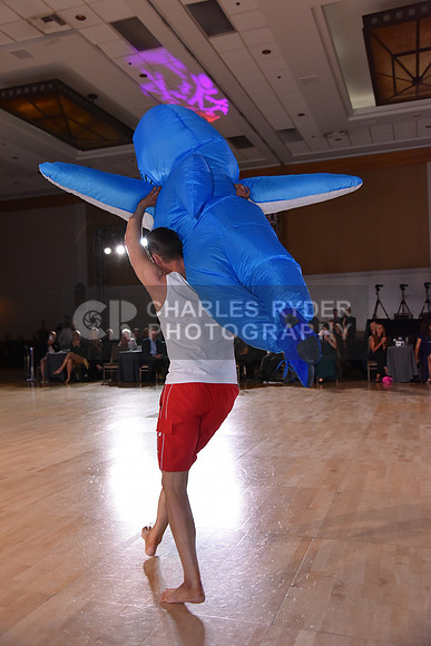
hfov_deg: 41.1
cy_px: 323
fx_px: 574
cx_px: 216
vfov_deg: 58.7
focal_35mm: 32
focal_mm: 32
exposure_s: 1/250
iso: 2000
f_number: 5.6
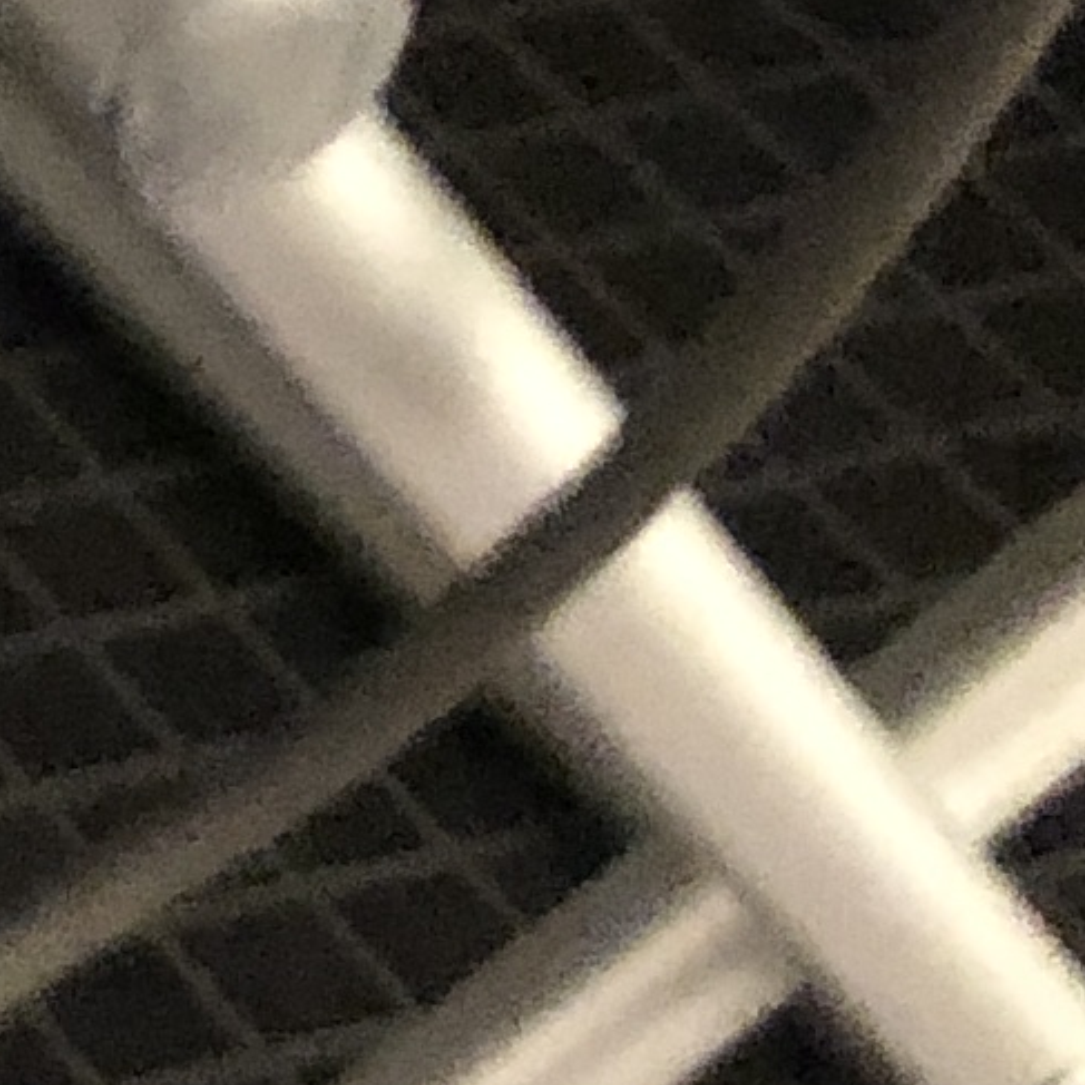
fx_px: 7270
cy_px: -325
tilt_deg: -36.3
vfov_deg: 8.4
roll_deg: -4.6
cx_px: -2685
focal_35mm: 205
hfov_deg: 7.1
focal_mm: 3.99
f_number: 1.8
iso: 160
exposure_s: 1/4
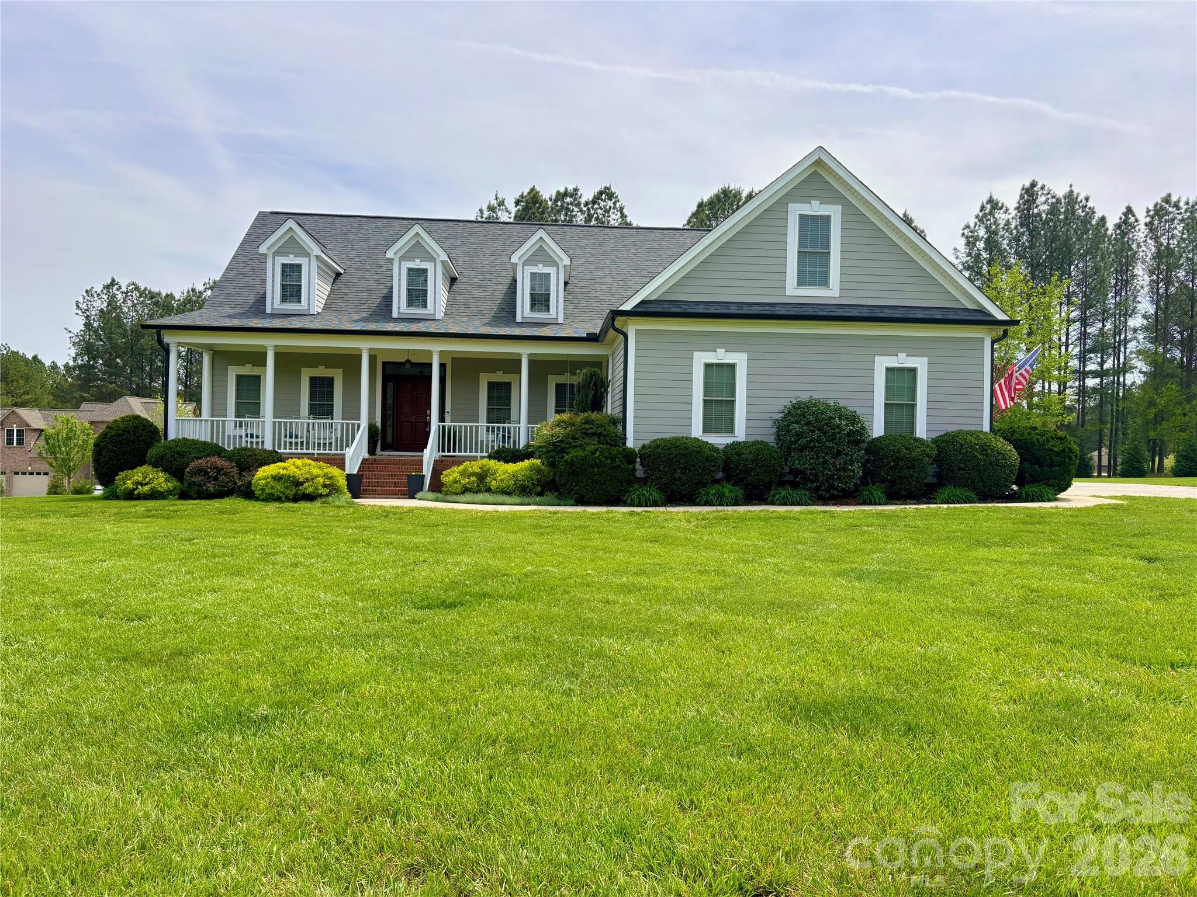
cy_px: 448
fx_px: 899
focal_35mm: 26
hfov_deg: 67.3
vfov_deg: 53.1
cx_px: 598
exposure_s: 1/2865
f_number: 1.6
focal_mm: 5.96
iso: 50
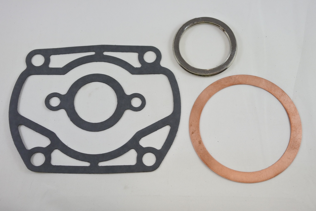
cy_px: 106
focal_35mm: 46
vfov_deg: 29.3
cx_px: 158
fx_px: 404
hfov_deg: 42.7
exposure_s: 1/160
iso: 400
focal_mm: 17.2
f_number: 4.5
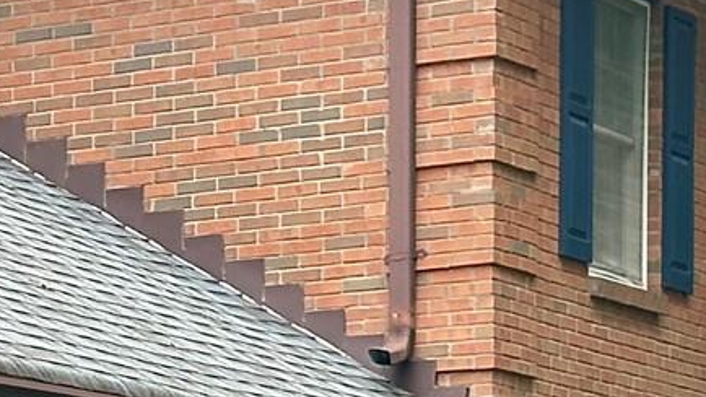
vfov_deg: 4.8
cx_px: -464
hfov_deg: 8.5
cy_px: 944
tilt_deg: +0.1
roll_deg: +0.1
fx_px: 4623
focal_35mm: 247
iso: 64
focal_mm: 6.86
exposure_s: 1/756
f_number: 1.78
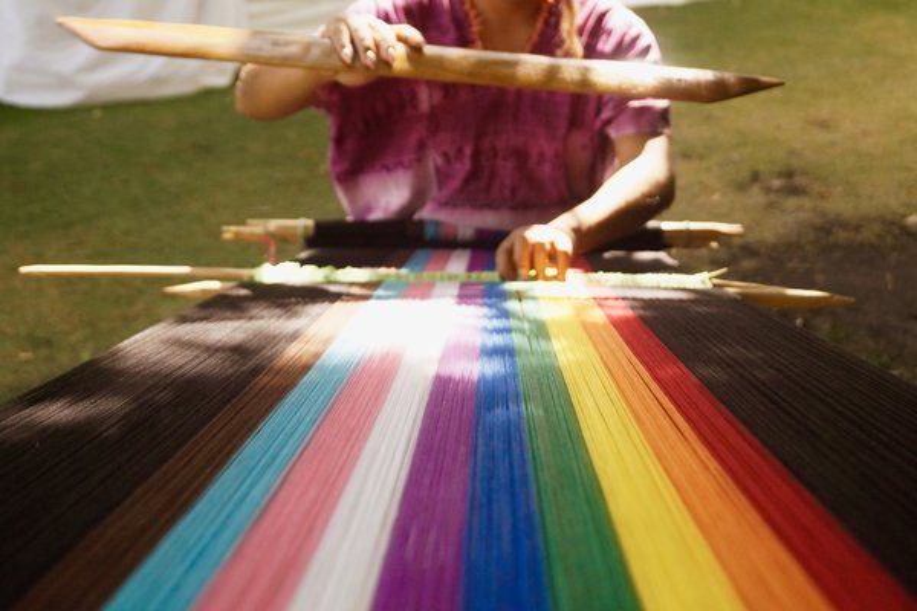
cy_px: 306
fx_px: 1146
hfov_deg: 43.6
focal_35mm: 45
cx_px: 458
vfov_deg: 29.9
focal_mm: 30
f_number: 4.5
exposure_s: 1/1250
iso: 2000
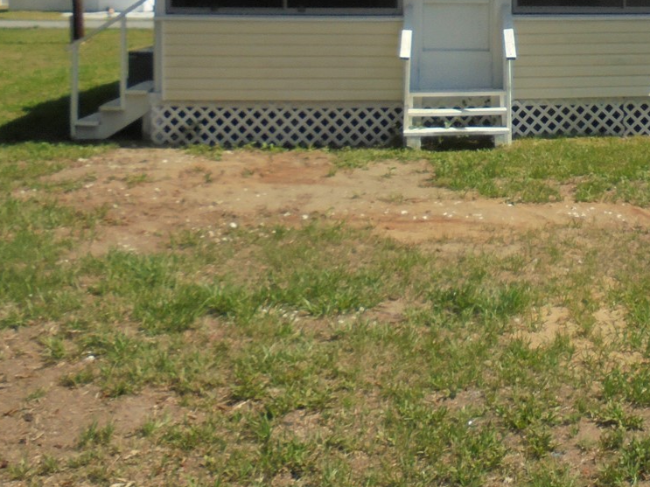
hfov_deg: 33.4
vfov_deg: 25.1
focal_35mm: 56
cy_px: 27
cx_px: 521
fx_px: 1051
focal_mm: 4.6
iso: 100
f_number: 3.5
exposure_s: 1/800
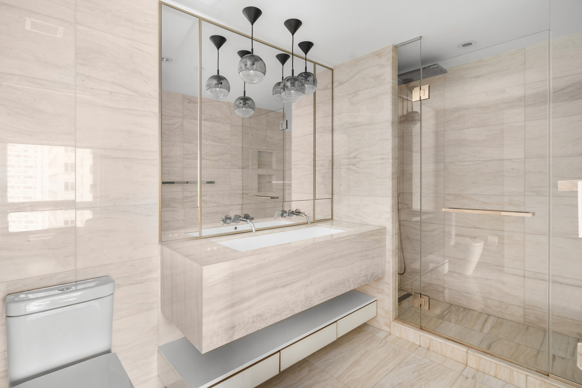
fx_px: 275
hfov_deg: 93.3
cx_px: 291
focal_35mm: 17
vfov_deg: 70.4
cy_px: 194
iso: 400
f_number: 8
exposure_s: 1/2.5
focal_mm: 17
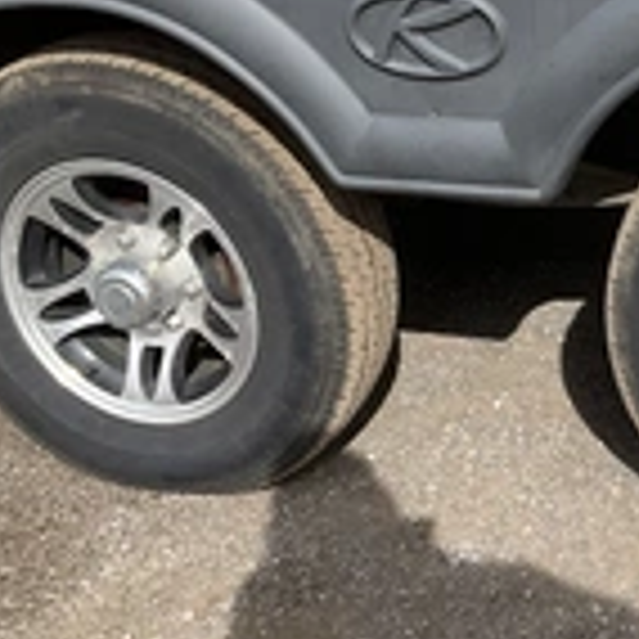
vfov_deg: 24.0
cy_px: 270
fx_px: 1504
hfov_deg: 23.3
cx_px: 590
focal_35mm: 72
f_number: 1.8
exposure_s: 1/1577
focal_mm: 3
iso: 25
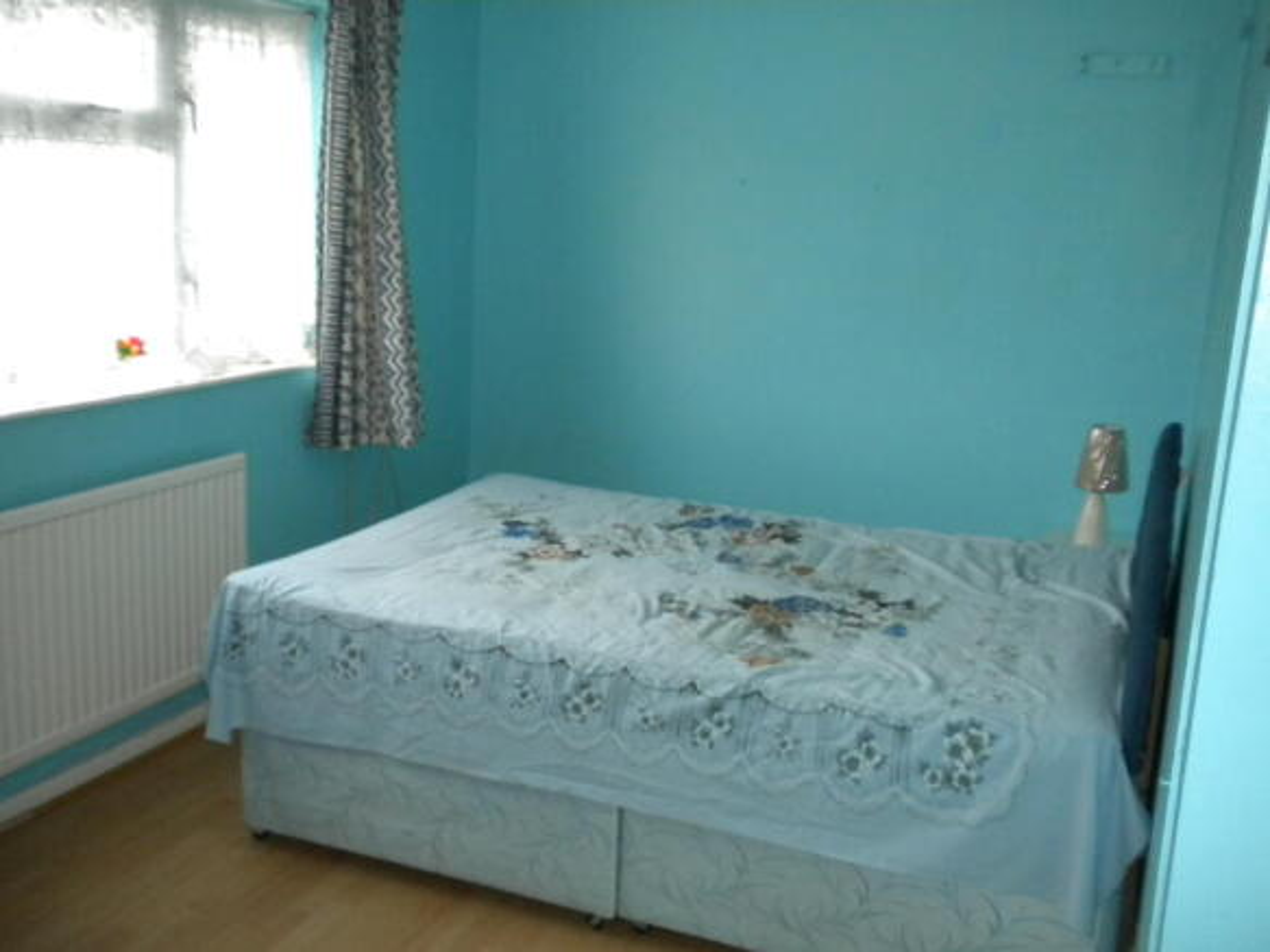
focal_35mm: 35
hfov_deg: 52.6
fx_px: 1284
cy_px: 476
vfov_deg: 40.7
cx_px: 635
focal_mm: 6.3
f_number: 3.1
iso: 400
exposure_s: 1/30
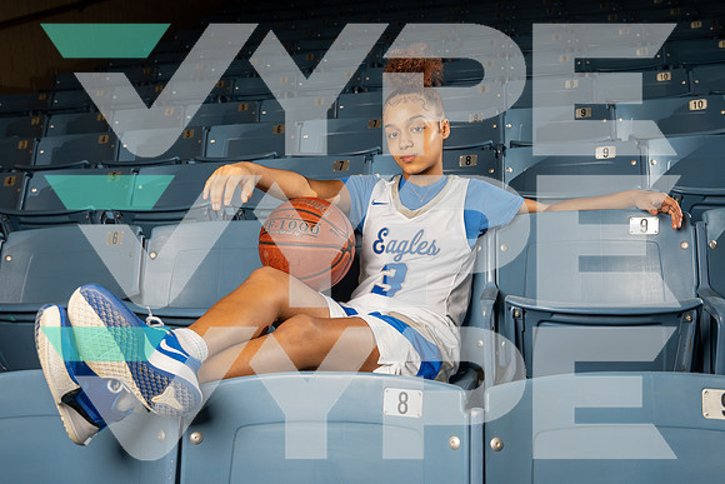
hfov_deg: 53.1
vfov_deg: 36.9
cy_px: 242
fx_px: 725
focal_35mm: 36
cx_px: 362
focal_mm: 36
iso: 320
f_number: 5
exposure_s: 1/250
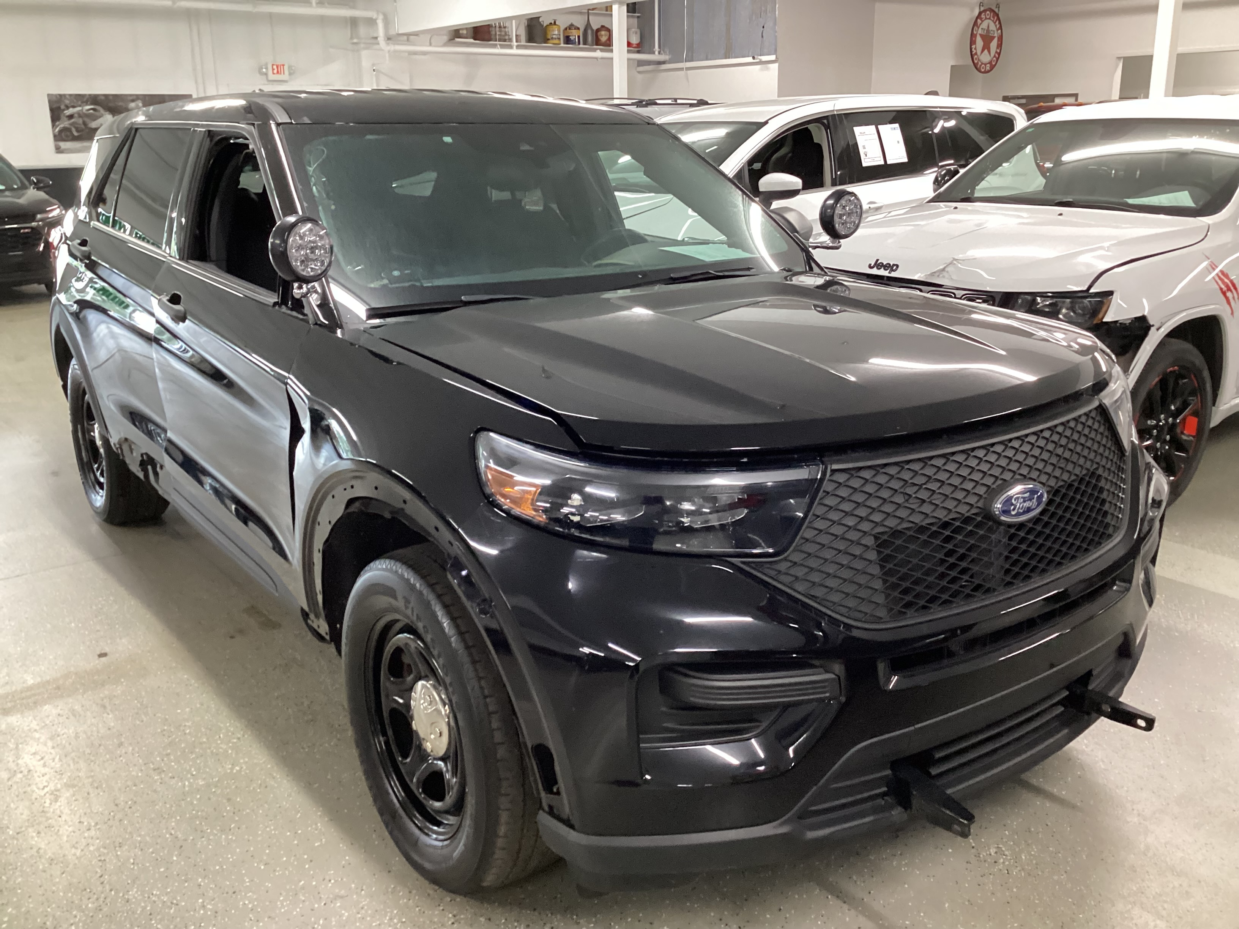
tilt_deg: -19.0
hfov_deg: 58.4
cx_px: 620
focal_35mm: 31
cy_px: 464
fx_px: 1110
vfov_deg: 45.4
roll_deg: +0.4
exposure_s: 1/40
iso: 320
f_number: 2.4
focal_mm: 3.3
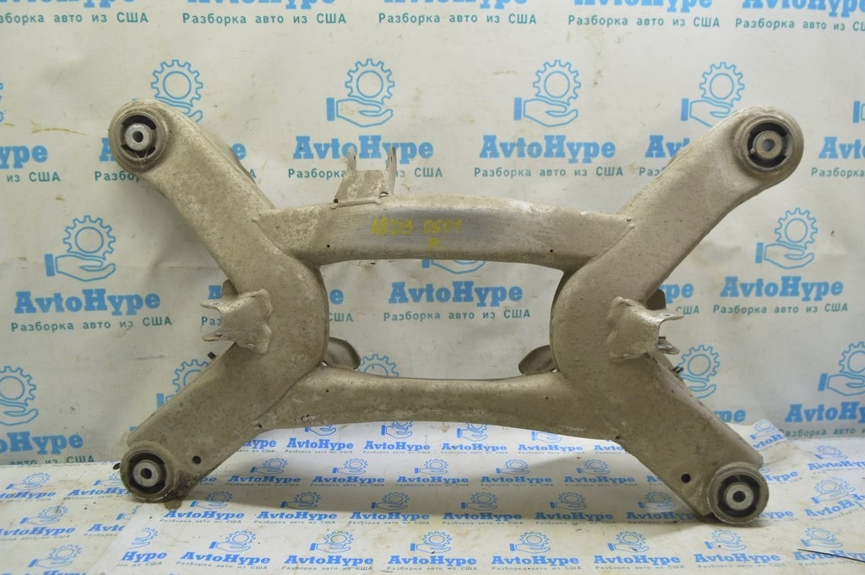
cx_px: 432
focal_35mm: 30
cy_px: 288
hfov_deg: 62.0
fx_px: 720
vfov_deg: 43.5
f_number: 5.6
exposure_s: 1/20
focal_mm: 20
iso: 400
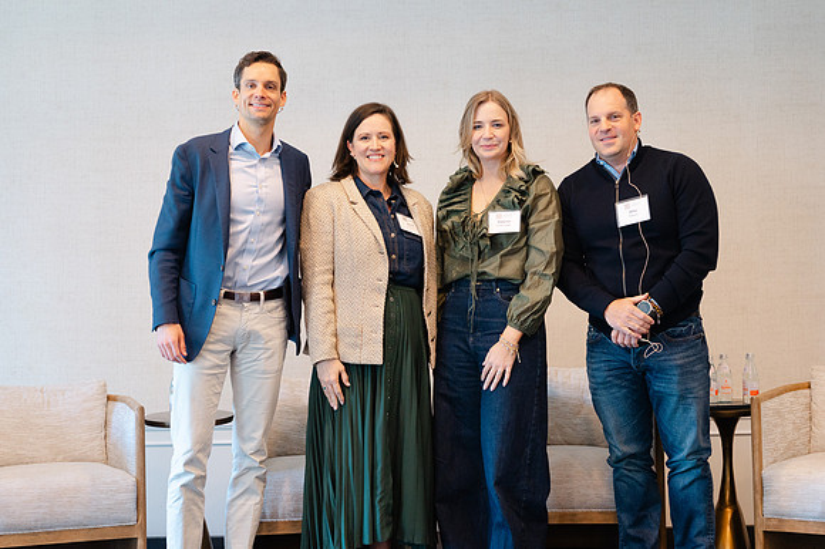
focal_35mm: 50
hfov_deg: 39.6
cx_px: 412
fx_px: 1145
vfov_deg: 27.0
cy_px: 274
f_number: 4
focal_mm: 50
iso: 1600
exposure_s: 1/125
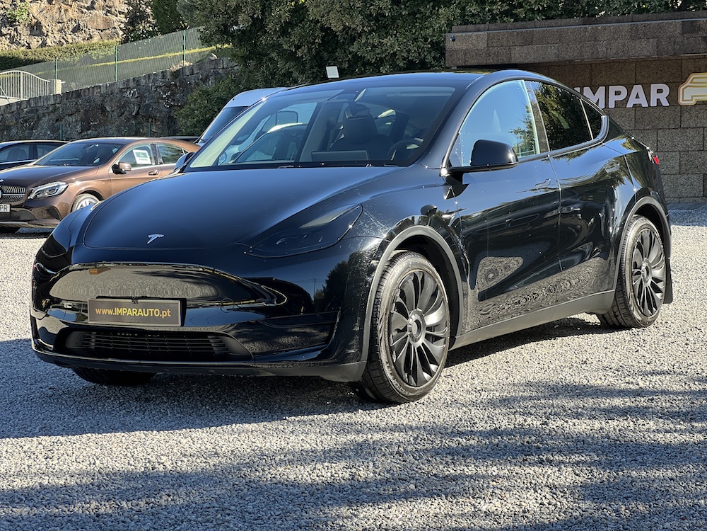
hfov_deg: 25.3
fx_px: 1573
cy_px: 266
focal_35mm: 77
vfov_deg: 19.1
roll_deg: -0.6
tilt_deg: -1.1
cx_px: 354
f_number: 2.8
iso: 32
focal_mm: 9
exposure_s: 1/121
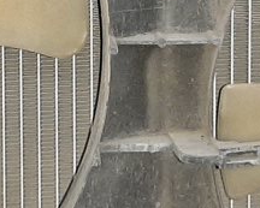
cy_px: -5
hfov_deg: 11.4
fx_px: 1301
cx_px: 82
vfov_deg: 9.1
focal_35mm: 169
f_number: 1.7
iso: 235
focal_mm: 3.93
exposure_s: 1/25
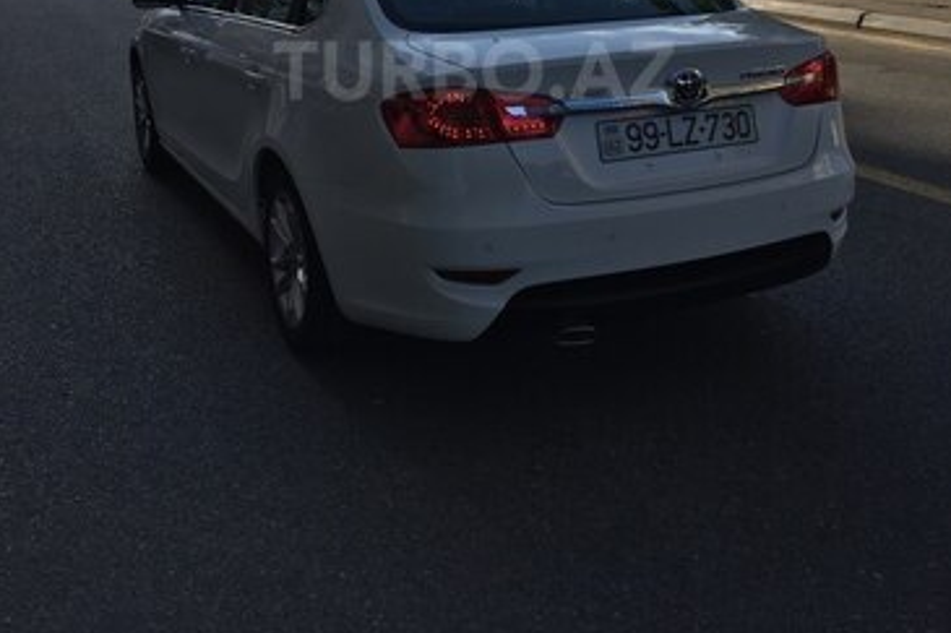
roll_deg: +1.6
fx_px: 1083
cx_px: 474
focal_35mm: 41
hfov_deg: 47.4
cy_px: 70
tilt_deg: -9.4
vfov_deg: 31.2
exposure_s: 1/2639
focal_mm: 4.15
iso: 32
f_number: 2.2
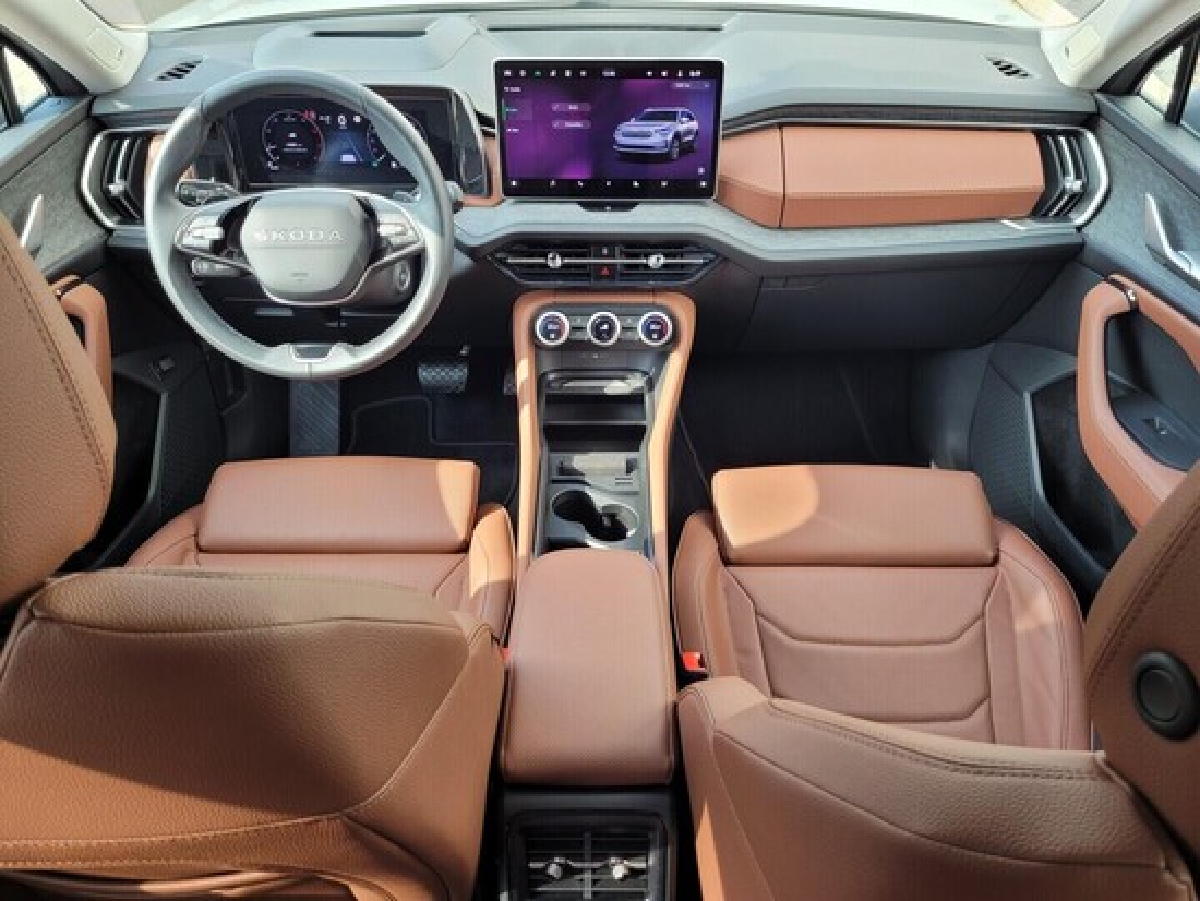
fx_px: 902
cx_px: 600
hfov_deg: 67.3
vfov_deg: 53.1
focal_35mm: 26
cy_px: 450
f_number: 1.8
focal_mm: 5.4
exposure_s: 1/107
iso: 40
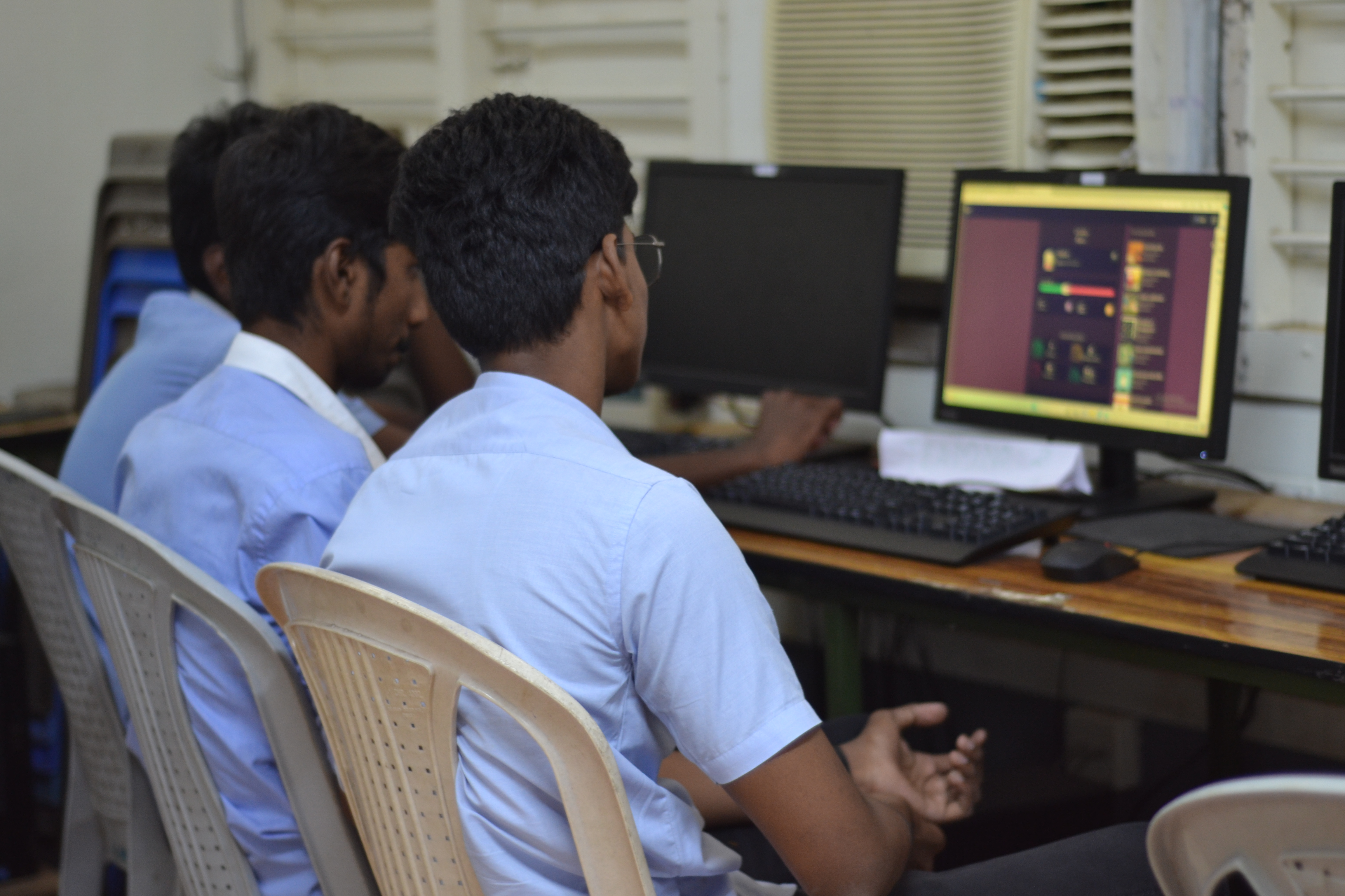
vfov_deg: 18.2
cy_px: 448
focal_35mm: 75
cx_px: 672
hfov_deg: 27.0
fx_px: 2802
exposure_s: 1/60
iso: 400
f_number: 1.8
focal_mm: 50
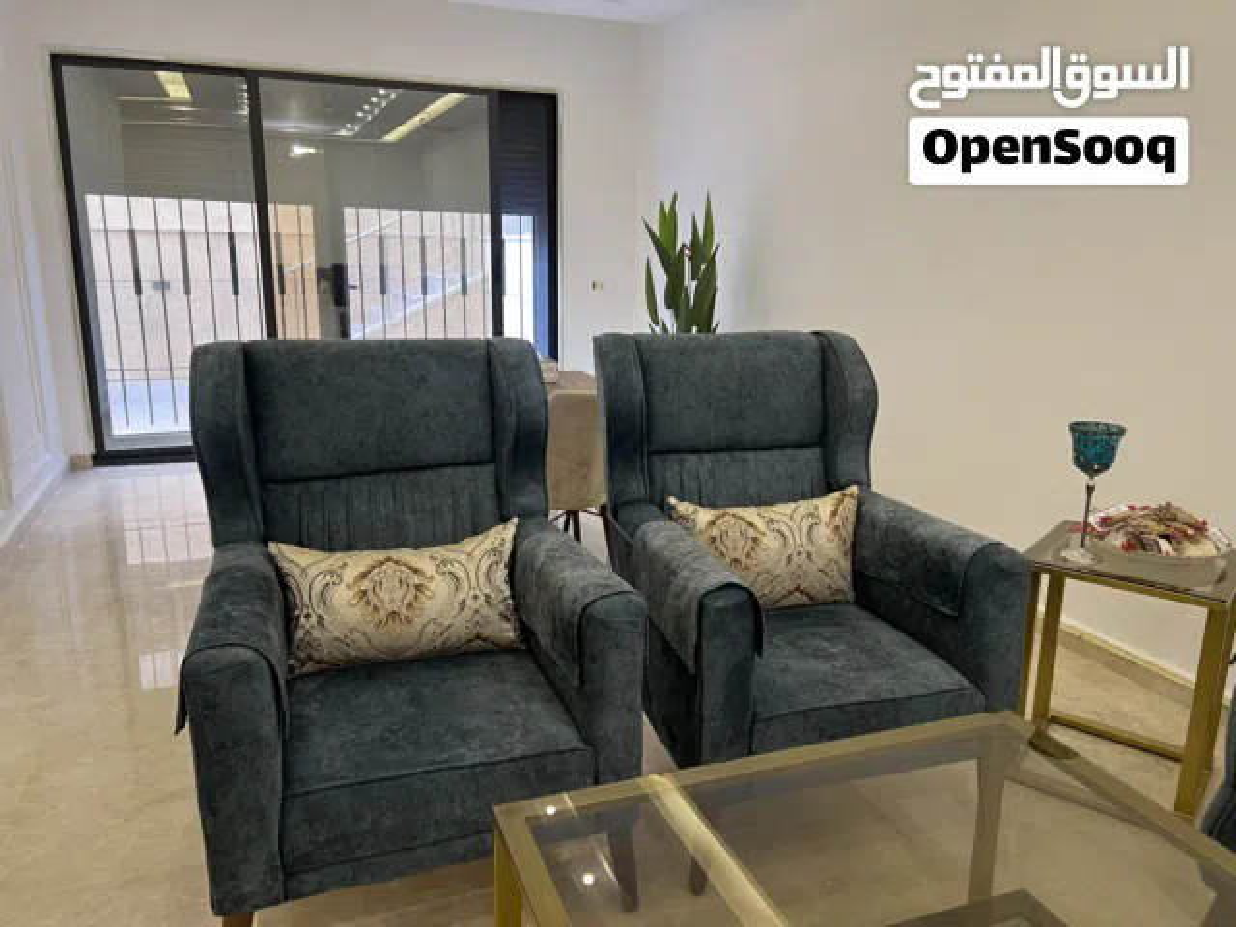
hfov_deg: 67.3
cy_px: 464
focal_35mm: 26
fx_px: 928
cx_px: 618
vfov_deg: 53.1
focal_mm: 5.7
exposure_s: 1/50
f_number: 1.5
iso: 100
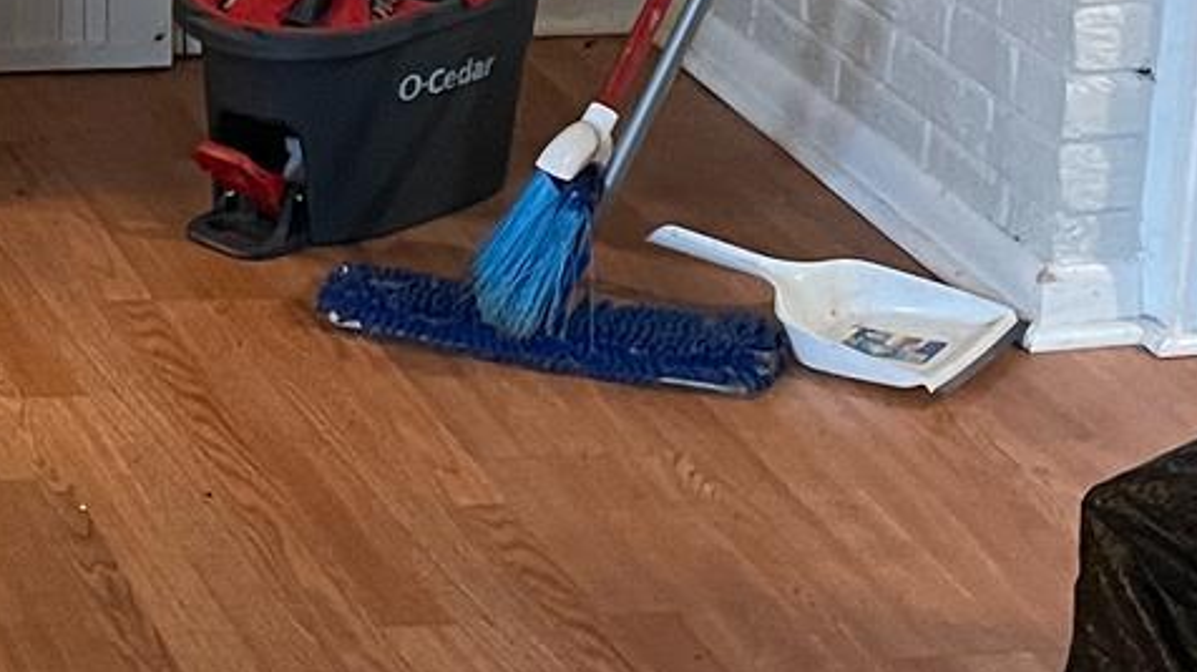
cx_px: -634
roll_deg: +1.0
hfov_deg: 16.0
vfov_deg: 9.7
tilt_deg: -14.1
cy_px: -282
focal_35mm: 122
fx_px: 3870
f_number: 1.6
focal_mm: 4.2
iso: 320
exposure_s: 1/60
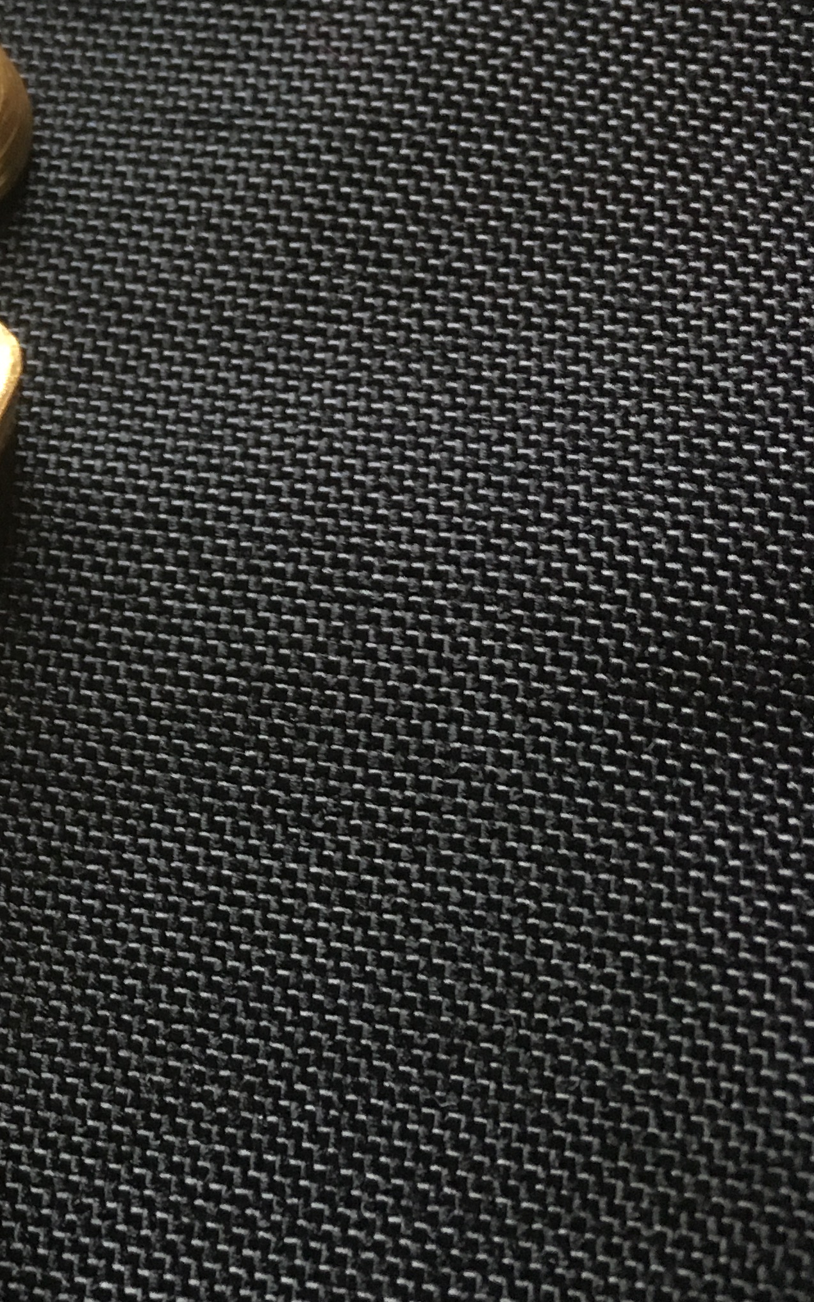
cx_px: -452
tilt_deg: -66.4
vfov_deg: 33.3
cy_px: 501
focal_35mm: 61
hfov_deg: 18.5
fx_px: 2165
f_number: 2.2
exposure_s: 1/33
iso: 200
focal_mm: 4.15
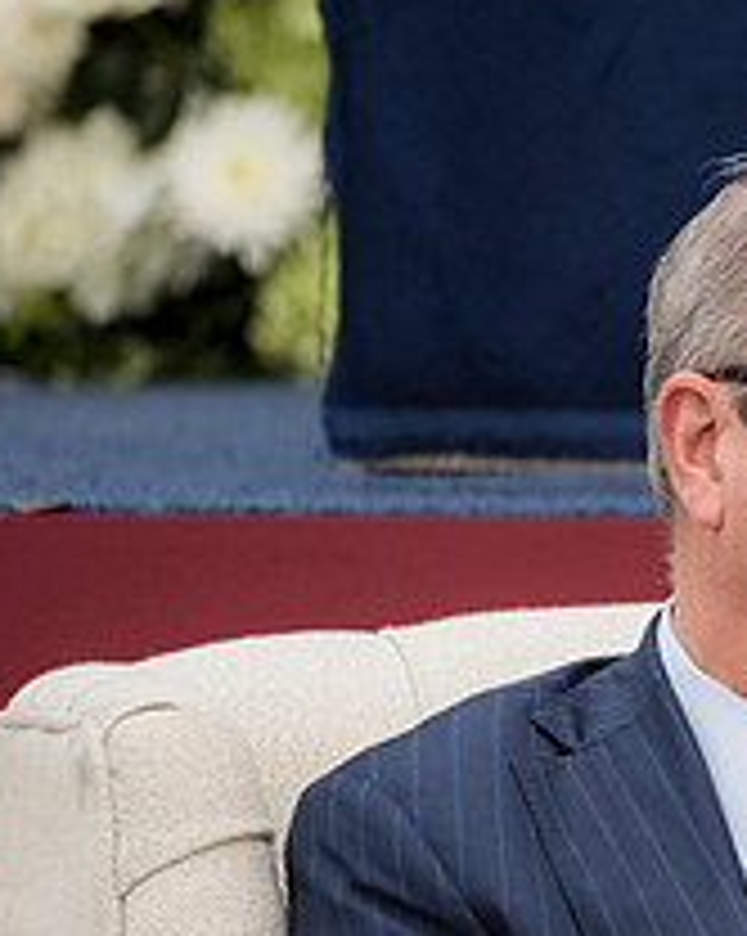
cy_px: 673
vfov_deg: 3.1
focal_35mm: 629
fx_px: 17408
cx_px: 1112
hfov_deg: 2.5
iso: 720
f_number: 5.6
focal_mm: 240
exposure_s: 1/500
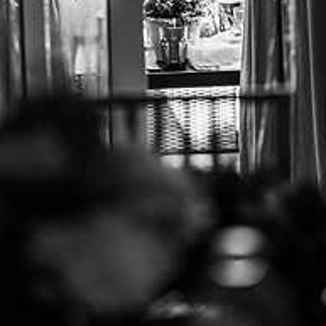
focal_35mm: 168
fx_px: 1790
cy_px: -3
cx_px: 204
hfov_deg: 10.4
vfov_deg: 10.3
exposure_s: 1/320
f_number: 1.8
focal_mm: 85
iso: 100
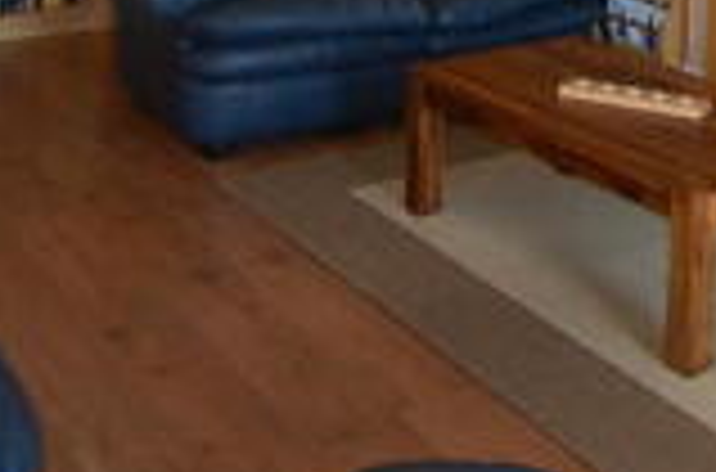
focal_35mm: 62
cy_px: -279
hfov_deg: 31.4
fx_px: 1229
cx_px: 599
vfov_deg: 18.7
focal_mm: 10
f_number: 3.5
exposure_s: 1/60
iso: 400
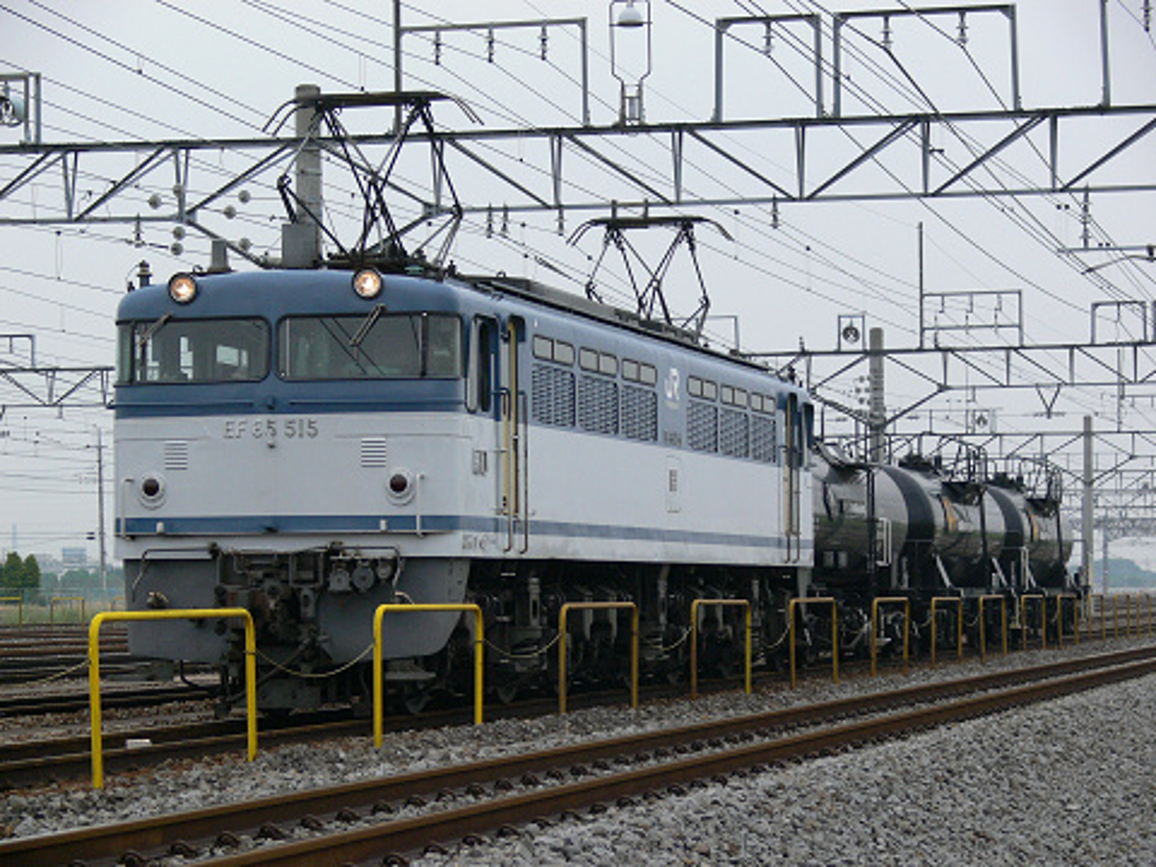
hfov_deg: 18.5
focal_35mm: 106
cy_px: 434
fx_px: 3540
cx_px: 578
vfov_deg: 14.0
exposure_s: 1/500
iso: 160
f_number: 3.6
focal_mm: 22.4
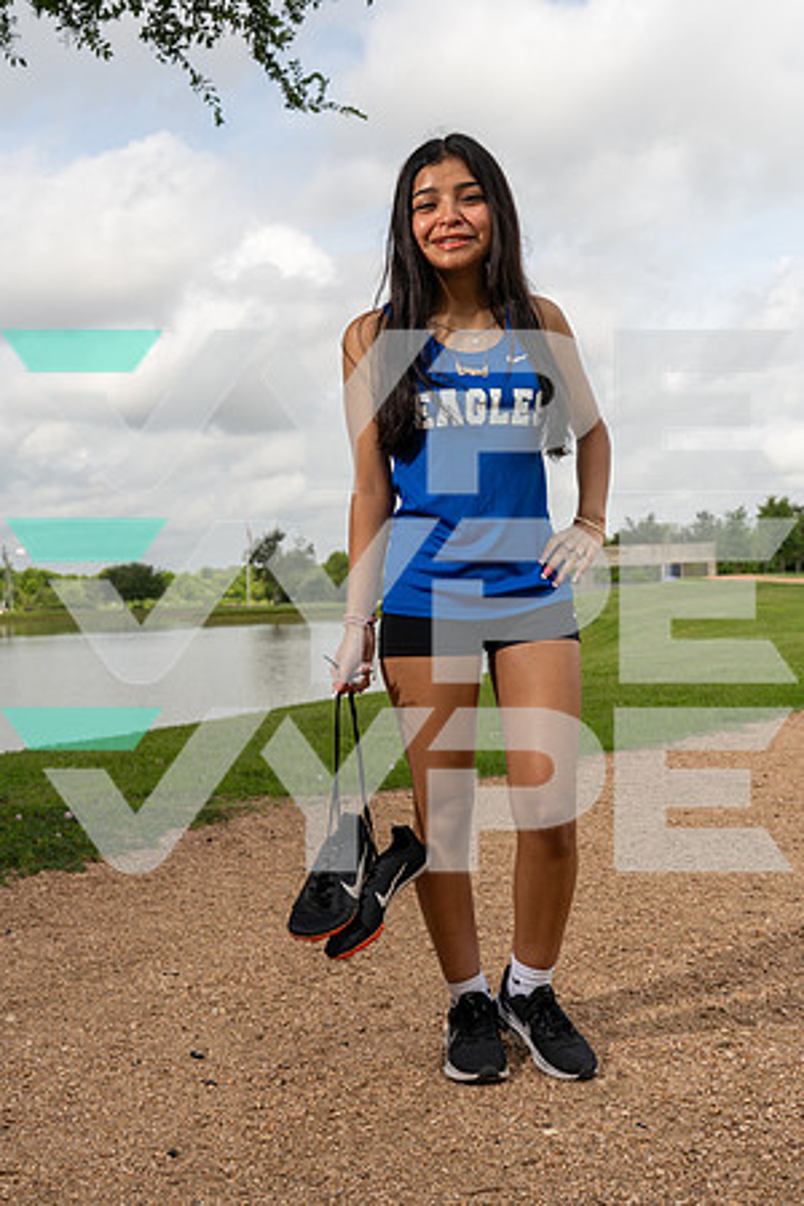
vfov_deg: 44.5
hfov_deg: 30.5
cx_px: 402
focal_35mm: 44
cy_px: 603
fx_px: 1474
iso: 100
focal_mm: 44
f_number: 8
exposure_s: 1/250
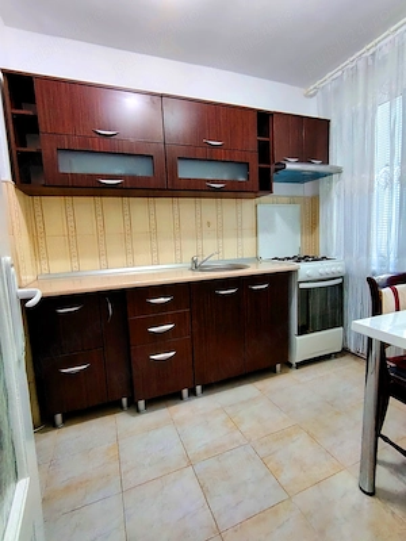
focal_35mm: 17
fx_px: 266
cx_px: 203
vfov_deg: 91.0
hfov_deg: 74.7
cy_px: 270
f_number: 2.2
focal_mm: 1.42
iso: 388
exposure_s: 1/33.3
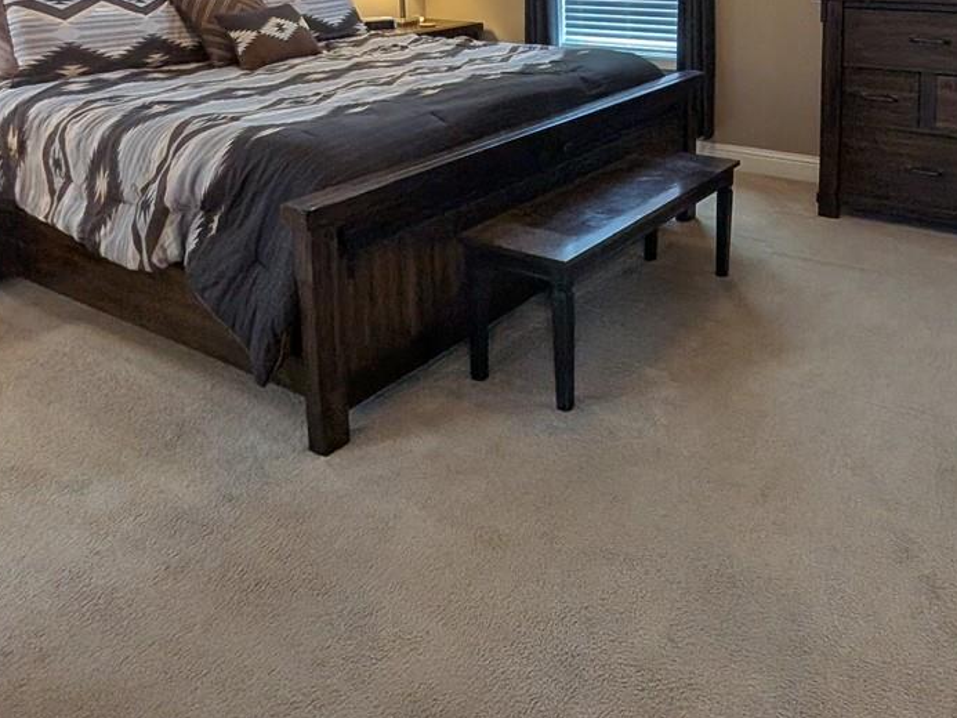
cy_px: 50
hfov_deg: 59.4
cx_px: 577
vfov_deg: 42.3
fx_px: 830
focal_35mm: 30
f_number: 2.2
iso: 134
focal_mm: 1.54
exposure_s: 1/60
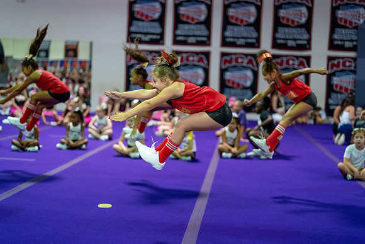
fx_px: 521
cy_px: 122
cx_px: 182
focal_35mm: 51
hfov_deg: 38.6
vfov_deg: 26.3
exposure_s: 1/1000
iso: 1600
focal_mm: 50
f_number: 1.2
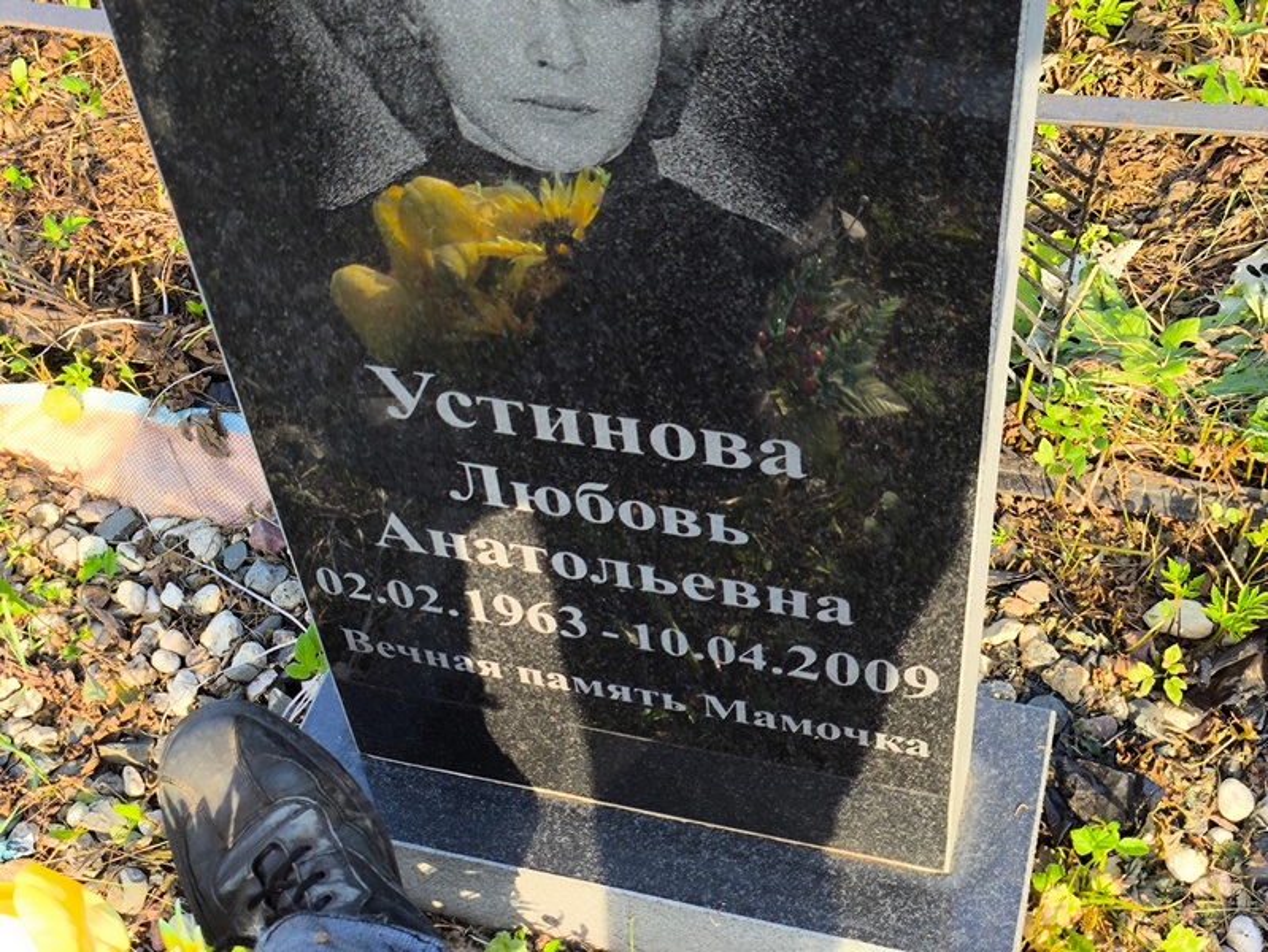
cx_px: 634
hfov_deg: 38.2
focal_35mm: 50
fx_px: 1832
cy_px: 476
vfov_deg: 29.1
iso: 50
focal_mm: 4.71
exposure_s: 1/259
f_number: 1.7
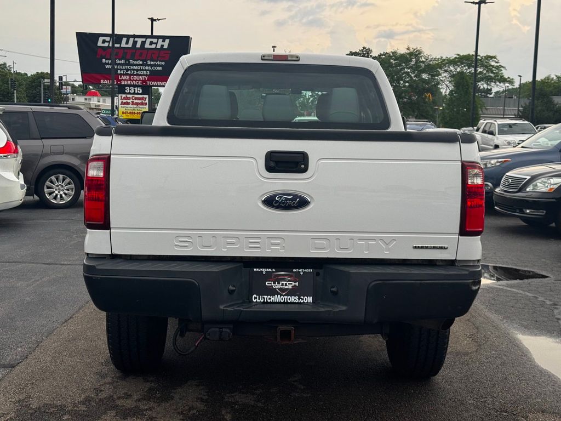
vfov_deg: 30.3
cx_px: 280
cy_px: 210
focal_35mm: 48
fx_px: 778
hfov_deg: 39.7
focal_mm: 6.76
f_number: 1.78
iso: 64
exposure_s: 1/540
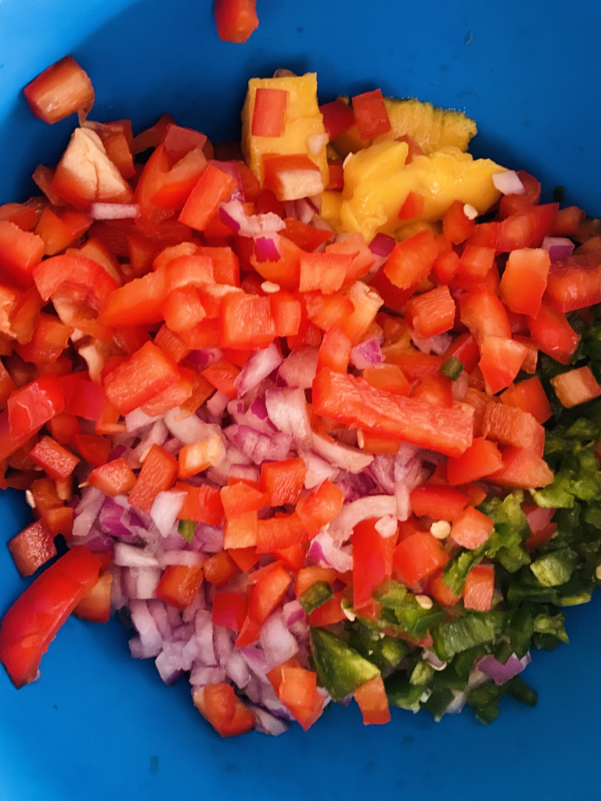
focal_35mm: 26
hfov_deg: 53.1
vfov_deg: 67.3
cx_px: 300
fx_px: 602
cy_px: 400
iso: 500
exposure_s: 1/11
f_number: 1.8
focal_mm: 4.25
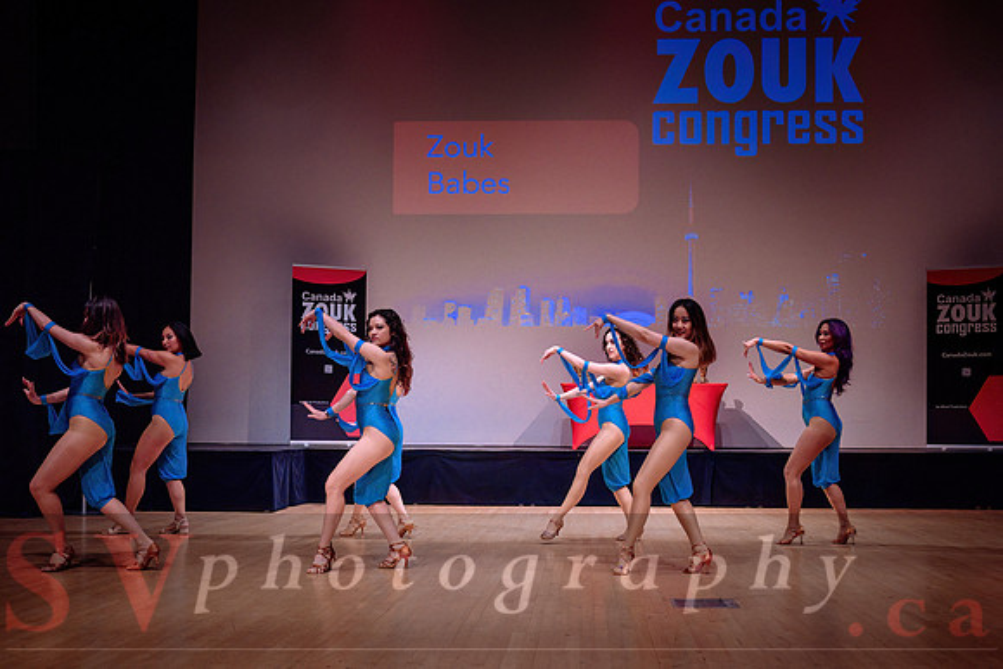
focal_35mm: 39
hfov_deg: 49.2
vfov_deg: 33.8
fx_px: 1094
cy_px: 413
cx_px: 535
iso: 1600
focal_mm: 30
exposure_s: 1/640
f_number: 2.8
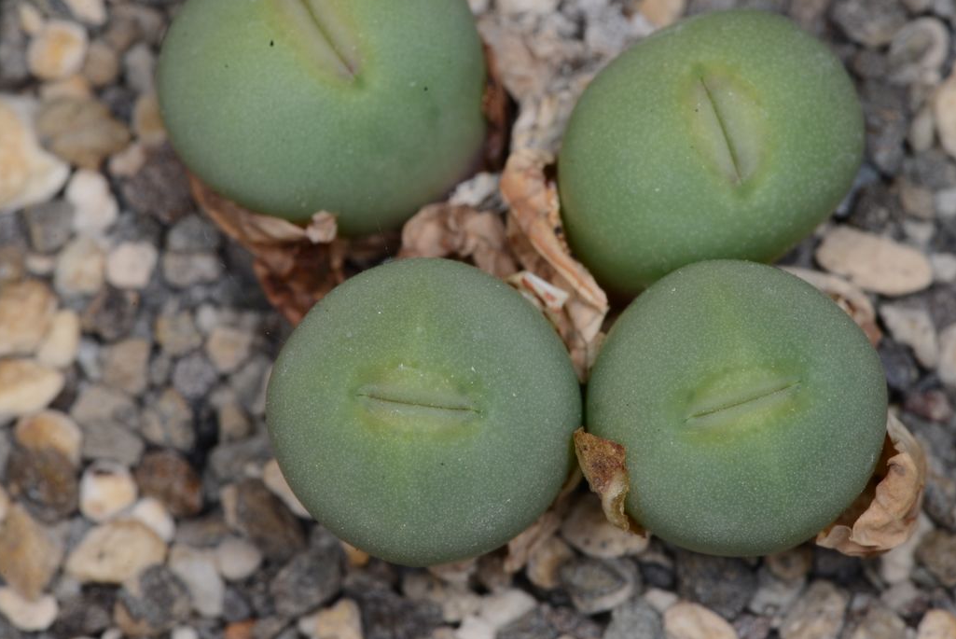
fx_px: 3508
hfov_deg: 15.5
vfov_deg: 10.4
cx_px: 488
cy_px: 229
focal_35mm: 132
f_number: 25
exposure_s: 1/200
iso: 200
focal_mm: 90
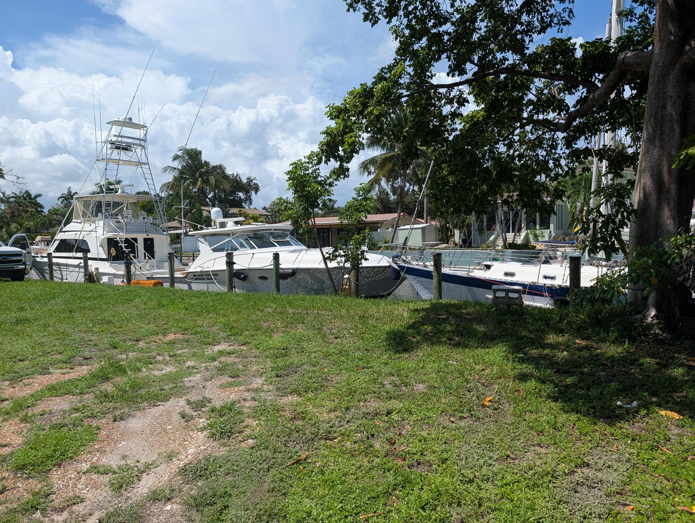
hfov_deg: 71.5
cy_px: 262
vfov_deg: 56.9
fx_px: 482
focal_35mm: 24
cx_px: 348
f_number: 1.68
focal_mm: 6.9
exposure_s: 1/1792
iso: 24
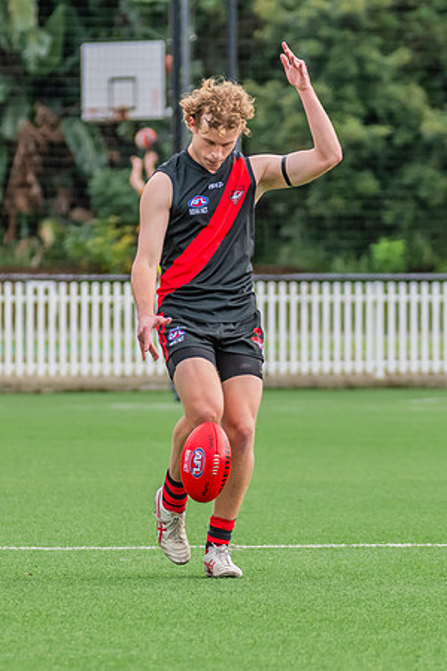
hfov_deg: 2.6
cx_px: 240
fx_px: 9970
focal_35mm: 535
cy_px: 327
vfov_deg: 3.9
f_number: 5
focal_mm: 210
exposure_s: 1/1250
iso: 800
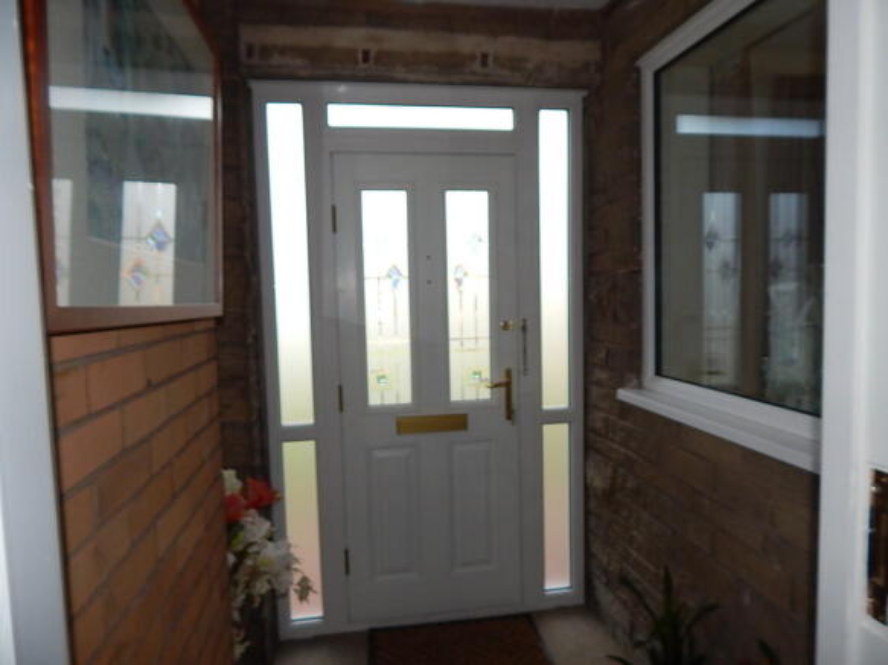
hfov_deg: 76.4
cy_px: 332
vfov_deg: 61.1
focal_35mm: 22
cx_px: 444
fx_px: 564
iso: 125
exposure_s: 1/200
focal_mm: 4
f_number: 3
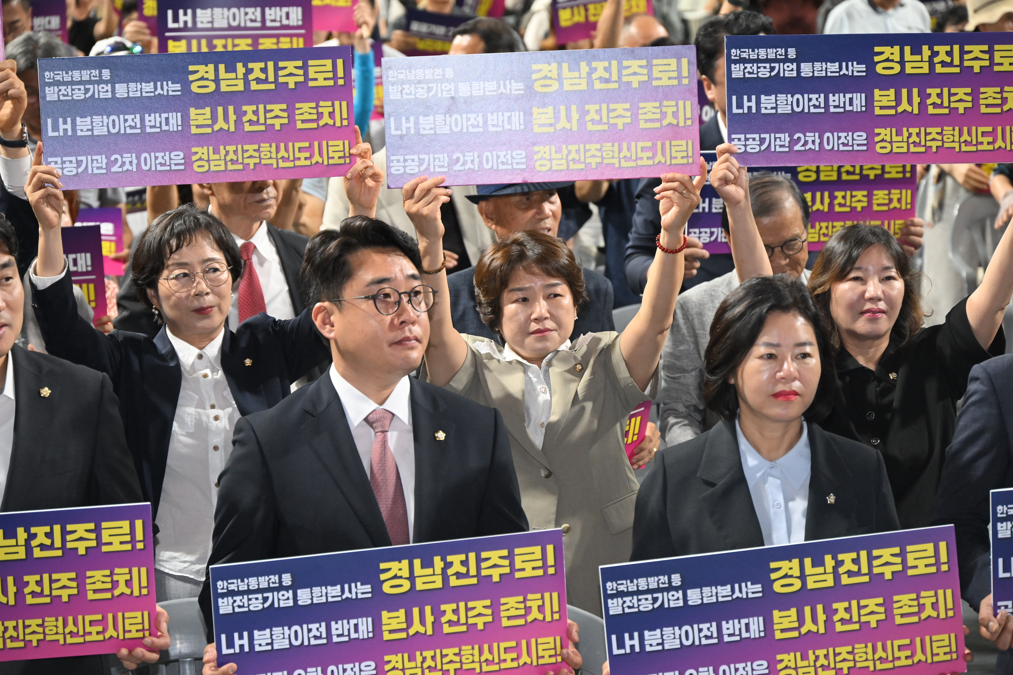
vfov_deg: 11.0
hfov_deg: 16.4
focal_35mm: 125
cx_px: 506
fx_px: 3517
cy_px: 338
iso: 4000
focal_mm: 125
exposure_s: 1/250
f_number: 6.3
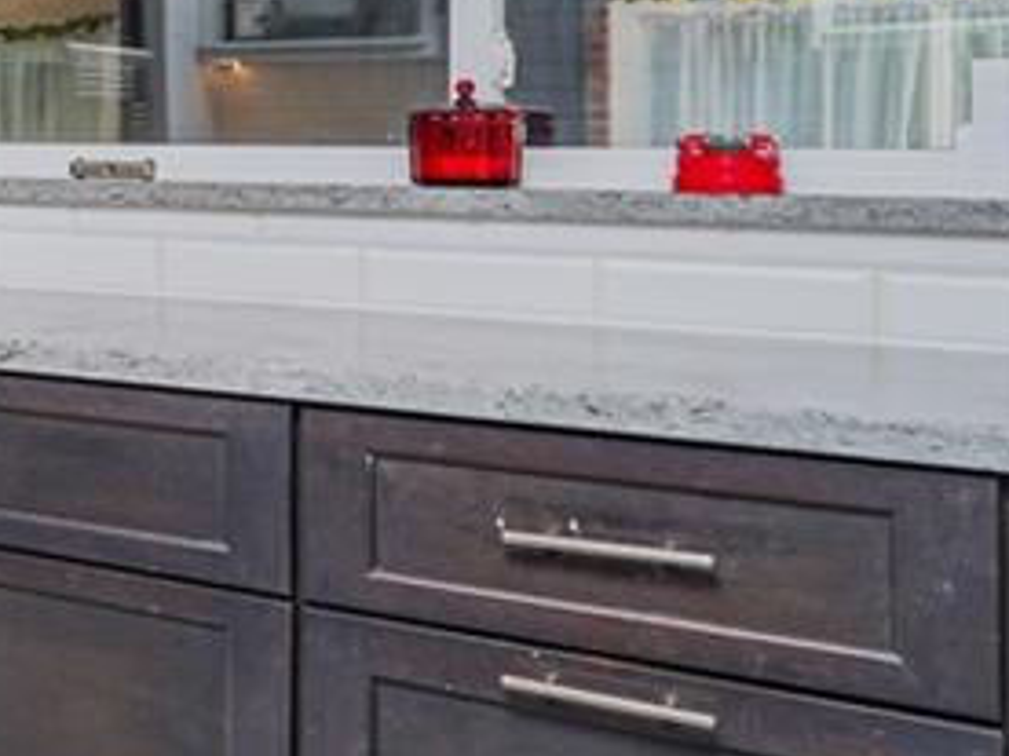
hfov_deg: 21.1
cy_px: 110
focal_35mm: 59
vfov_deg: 24.4
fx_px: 1713
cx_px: -841
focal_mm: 16.5
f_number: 5
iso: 64
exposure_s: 1/50
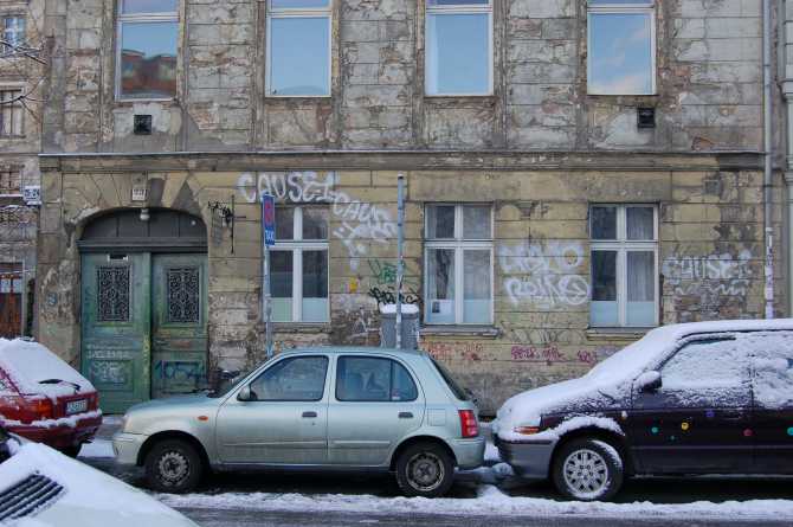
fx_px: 858
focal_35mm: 39
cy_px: 264
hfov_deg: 49.6
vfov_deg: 34.1
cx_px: 396
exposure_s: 1/125
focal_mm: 26
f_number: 6.3
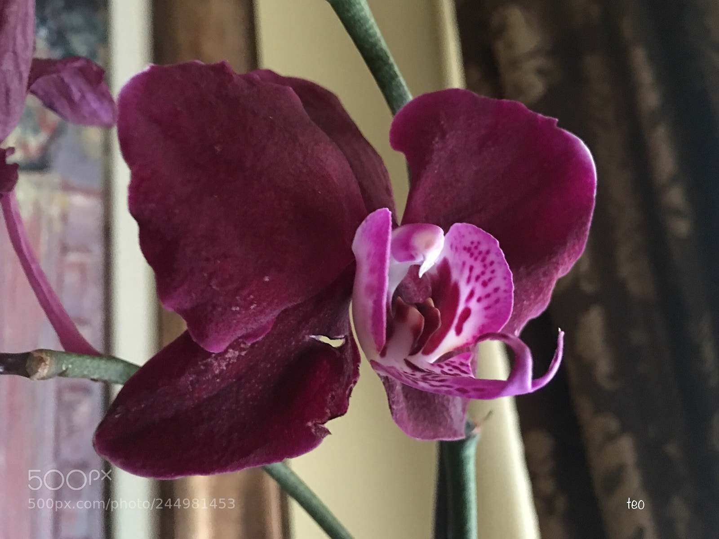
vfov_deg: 48.2
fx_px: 602
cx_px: 360
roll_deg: +2.4
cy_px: 270
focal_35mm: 29
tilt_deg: +16.7
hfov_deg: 61.7
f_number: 2.2
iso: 100
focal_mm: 4.15
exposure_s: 1/4
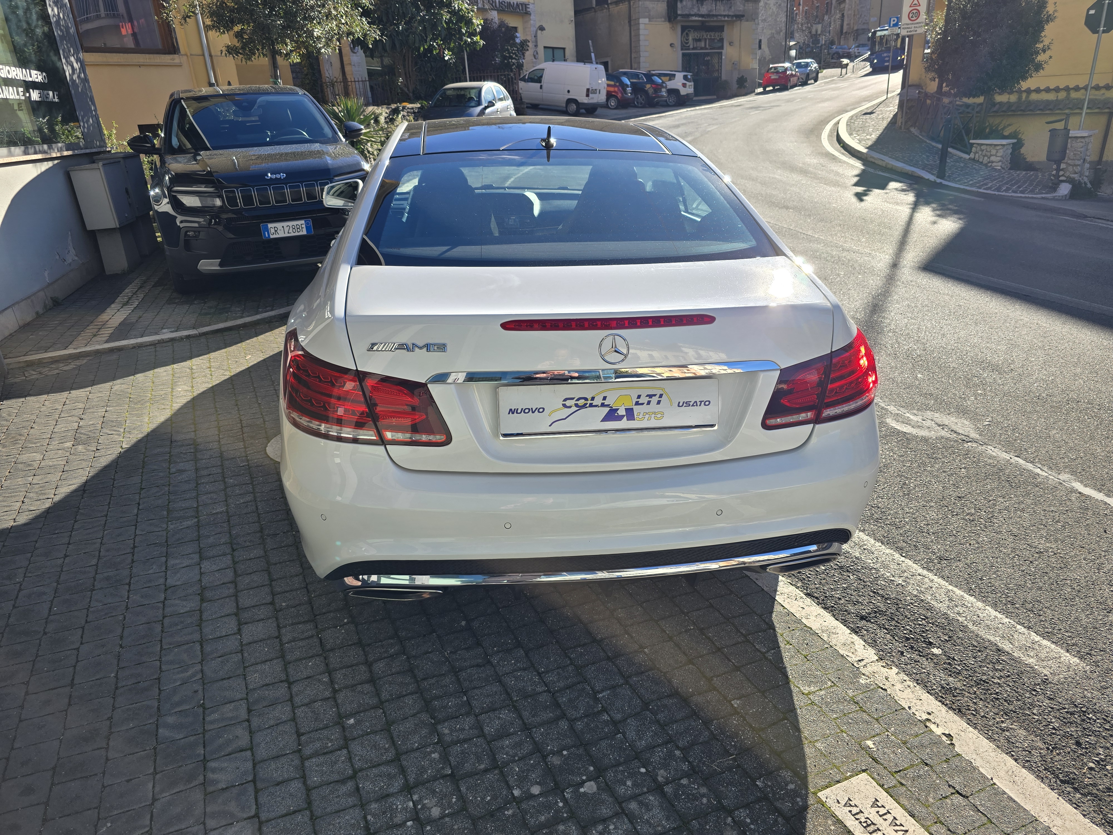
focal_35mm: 23
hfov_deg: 73.9
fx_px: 740
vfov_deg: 58.9
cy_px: 418
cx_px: 556
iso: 12
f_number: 1.7
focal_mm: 6.3
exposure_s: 1/528
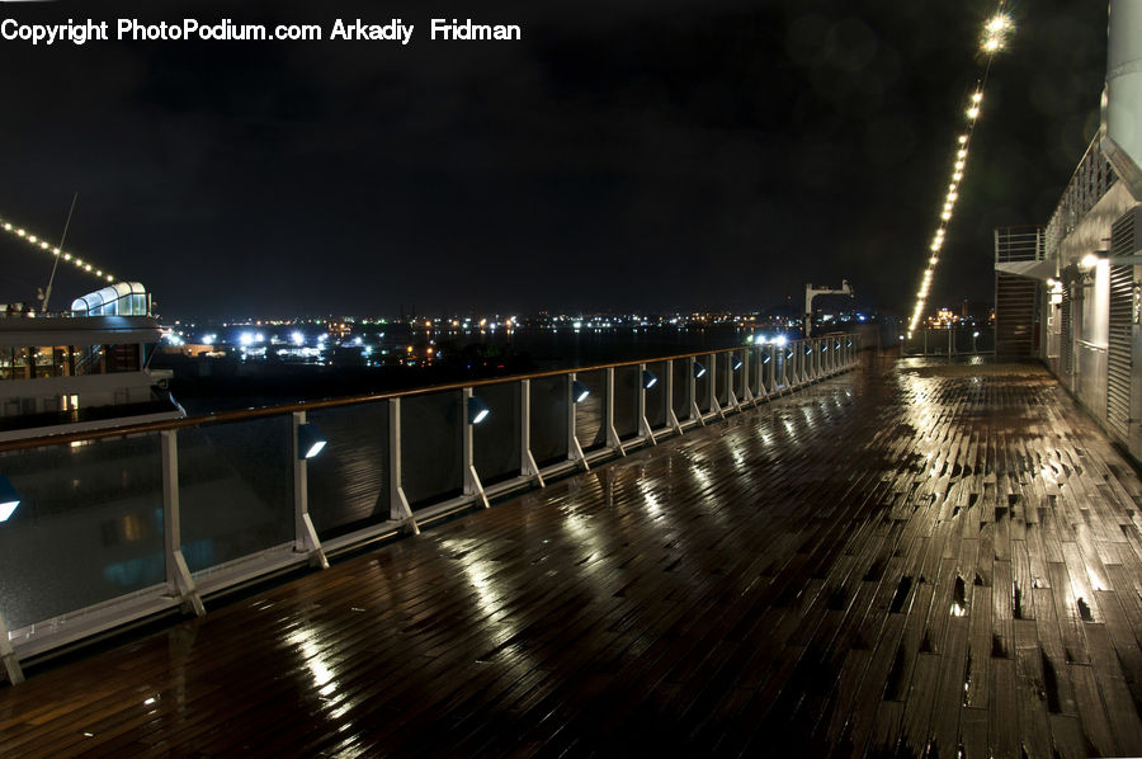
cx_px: 571
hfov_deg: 62.0
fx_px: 951
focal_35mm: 30
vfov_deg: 43.5
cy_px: 380
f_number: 10
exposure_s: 5
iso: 200
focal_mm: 20
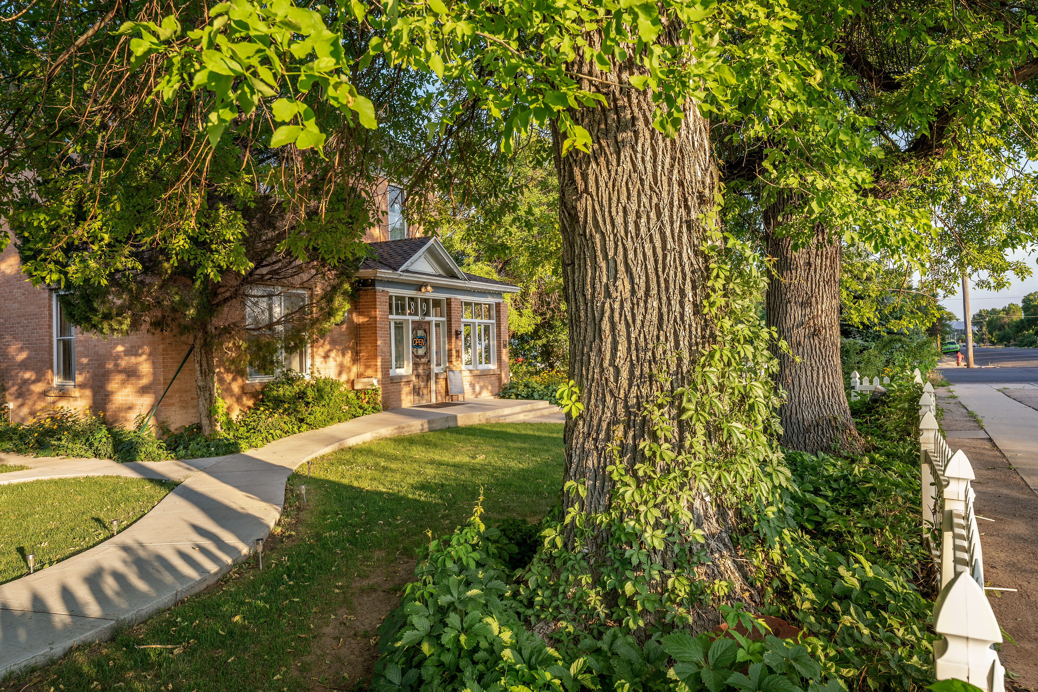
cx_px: 519
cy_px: 346
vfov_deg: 53.1
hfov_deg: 73.7
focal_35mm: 24
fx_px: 692
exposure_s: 1/80
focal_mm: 24
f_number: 8
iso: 320
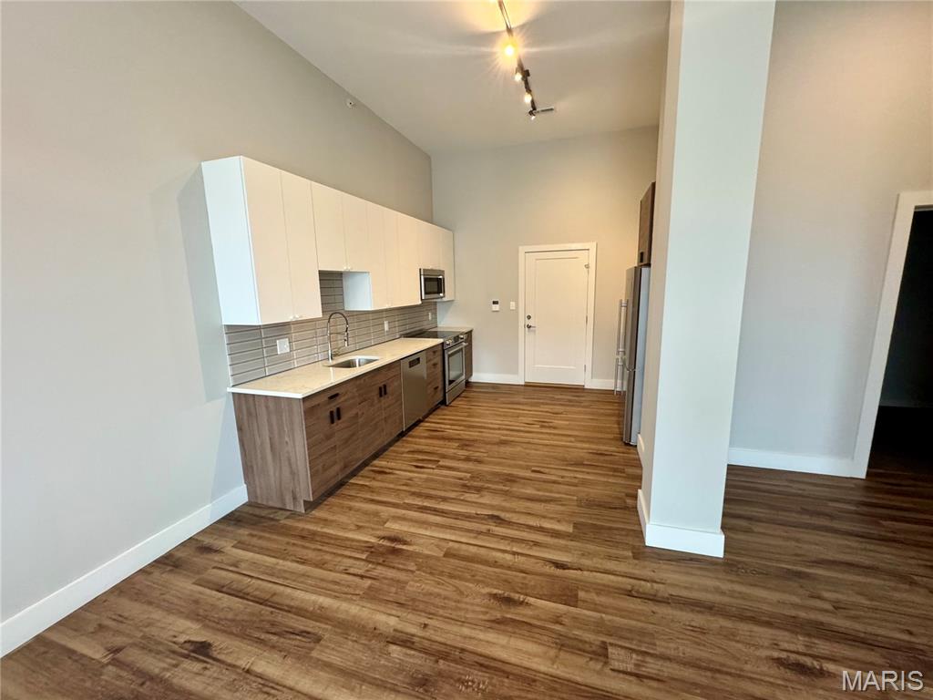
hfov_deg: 102.1
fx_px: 377
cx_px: 466
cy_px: 350
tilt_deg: -9.2
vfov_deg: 85.7
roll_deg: +0.7
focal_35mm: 14
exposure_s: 1/60
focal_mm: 2.22
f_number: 2.2
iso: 400
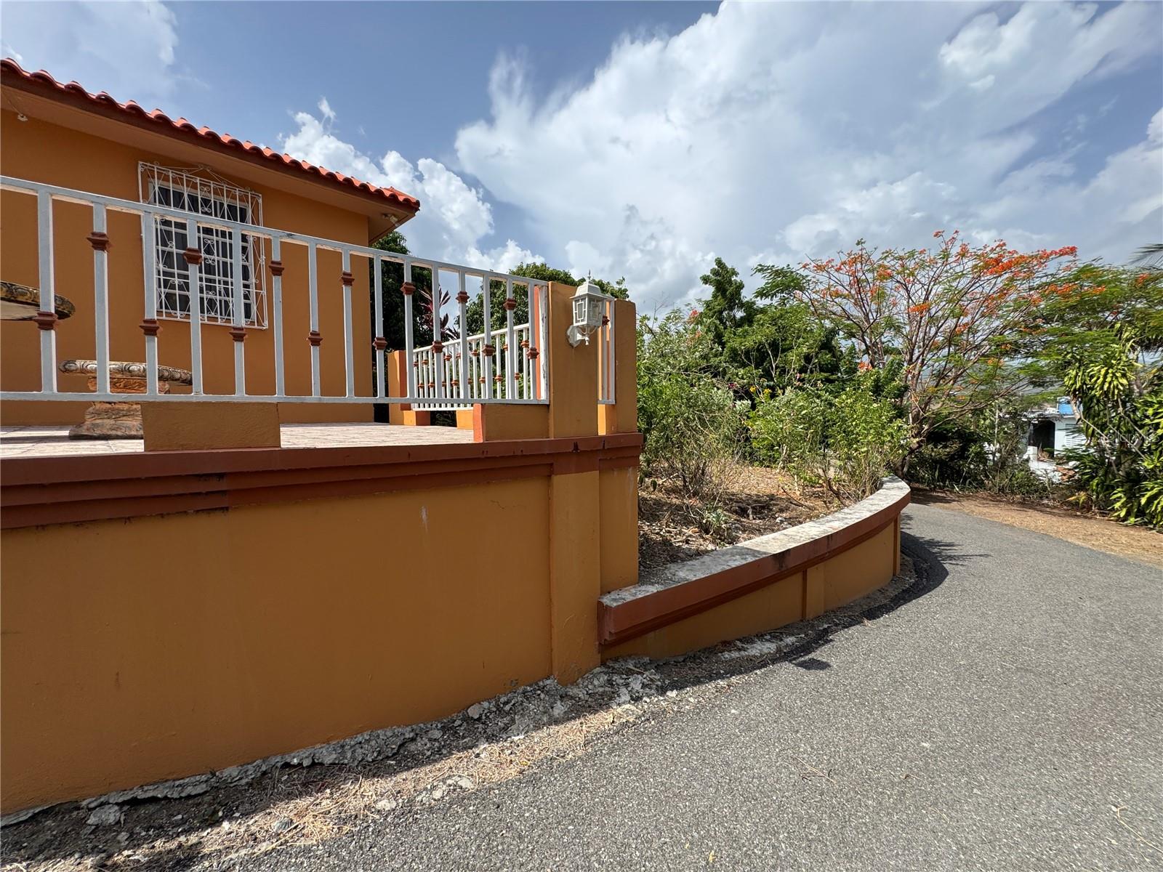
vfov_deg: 85.7
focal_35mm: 14
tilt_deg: -3.8
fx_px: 470
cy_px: 436
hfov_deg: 102.1
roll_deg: -0.9
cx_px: 582
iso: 50
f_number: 2.2
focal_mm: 2.22
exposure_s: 1/1299
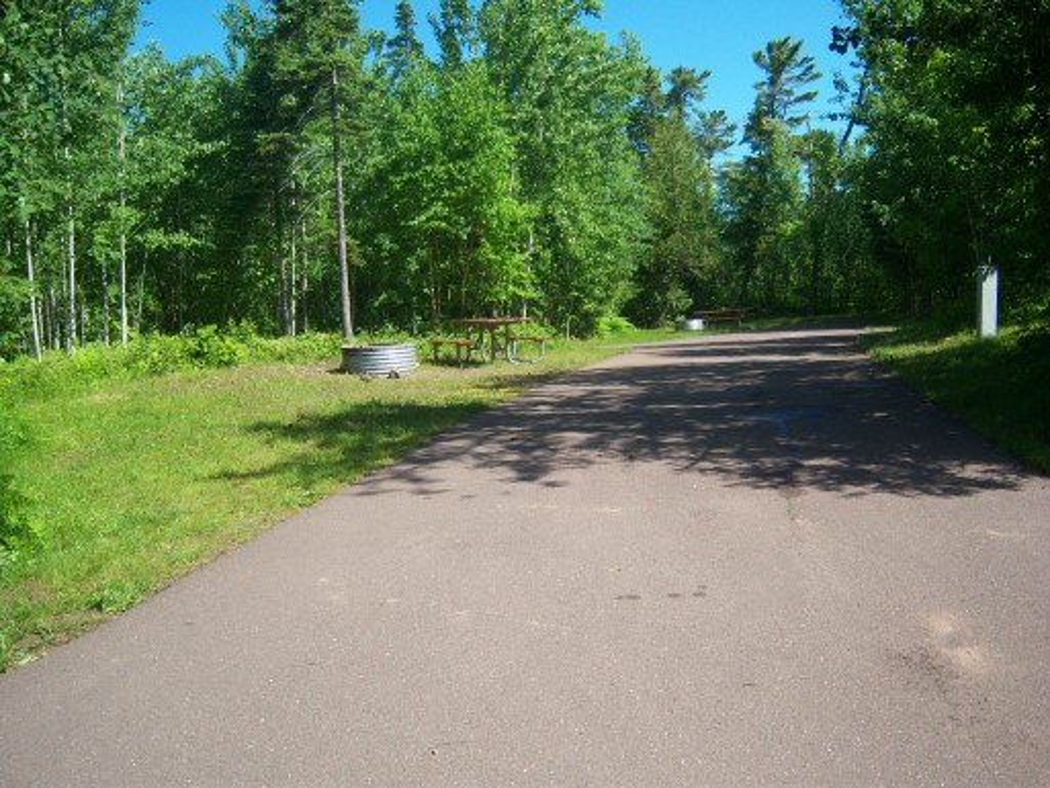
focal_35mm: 36
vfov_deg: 39.7
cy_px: 394
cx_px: 525
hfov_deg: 51.3
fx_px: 1092
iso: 80
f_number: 2.8
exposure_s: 1/800
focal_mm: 7.5
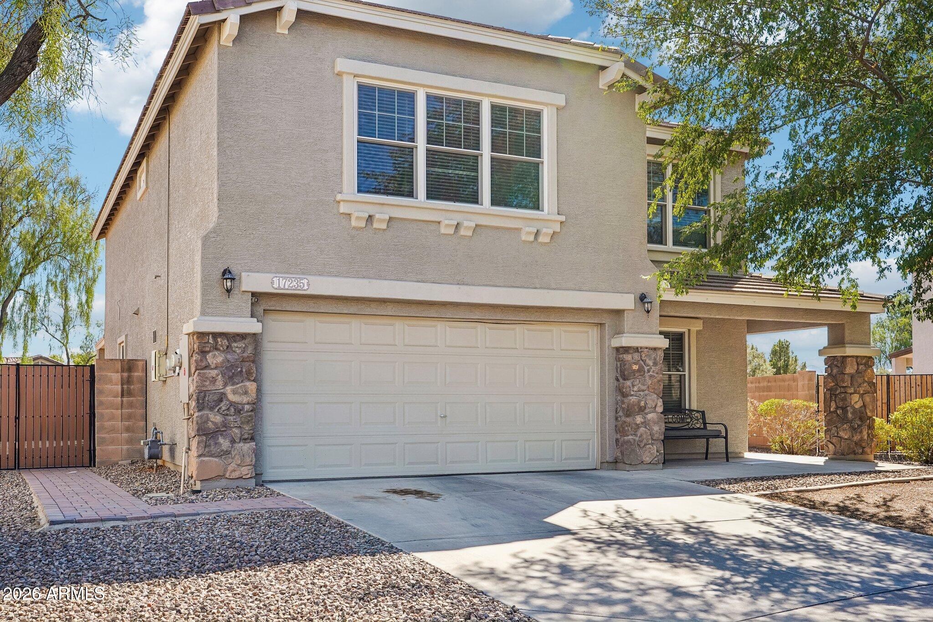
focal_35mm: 35
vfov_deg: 37.8
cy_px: 311
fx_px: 907
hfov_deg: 54.4
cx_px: 466
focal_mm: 35
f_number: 8
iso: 400
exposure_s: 1/320
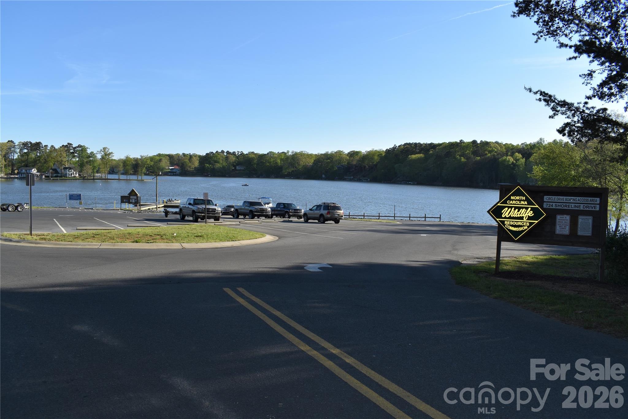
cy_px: 210
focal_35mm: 27
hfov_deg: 67.4
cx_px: 314
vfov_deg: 47.9
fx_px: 471
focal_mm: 18
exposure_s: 1/200
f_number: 9
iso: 100
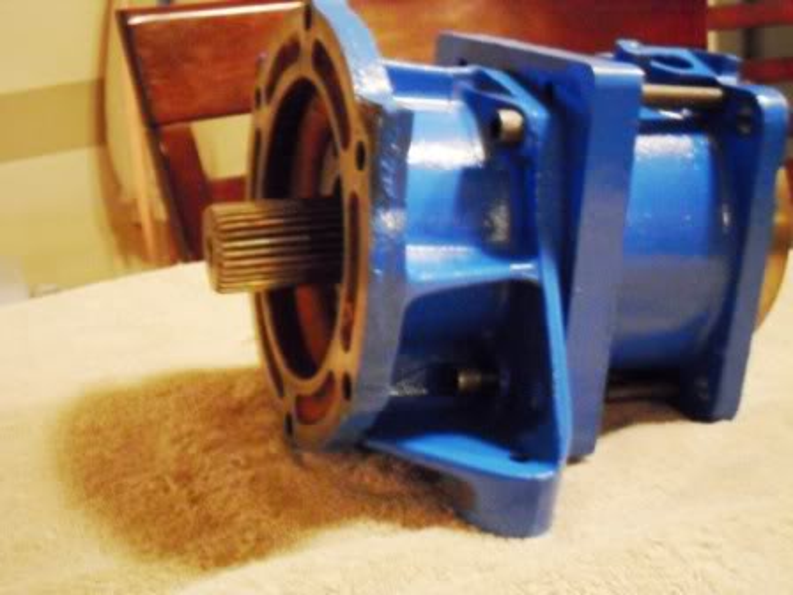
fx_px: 1123
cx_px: 396
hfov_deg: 38.9
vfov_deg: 29.7
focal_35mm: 49
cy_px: 298
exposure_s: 1/8
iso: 800
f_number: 3.9
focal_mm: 8.7
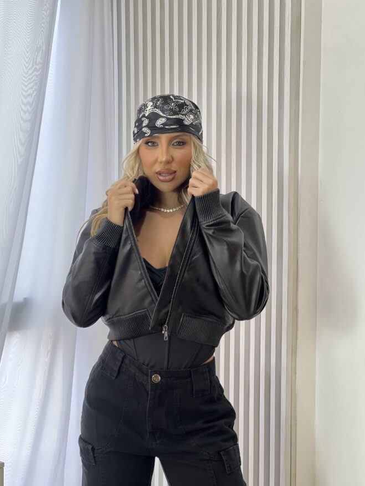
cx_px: 176
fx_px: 1153
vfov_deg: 23.8
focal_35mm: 82
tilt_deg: -2.3
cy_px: 257
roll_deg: -0.2
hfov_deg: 18.0
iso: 100
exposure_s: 1/120
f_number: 2.8
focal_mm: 9
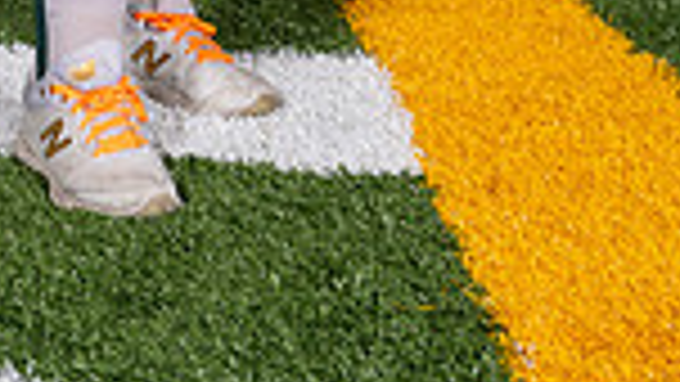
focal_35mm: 159
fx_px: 2867
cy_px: -557
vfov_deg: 7.2
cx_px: 68
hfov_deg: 13.4
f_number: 5.6
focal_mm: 51
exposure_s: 1/200
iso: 200
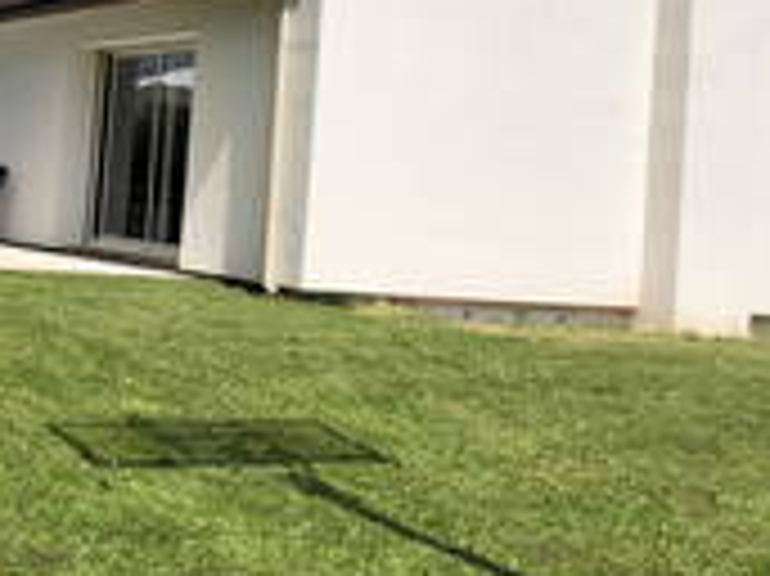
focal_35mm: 59
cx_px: 50
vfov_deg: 24.4
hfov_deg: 30.9
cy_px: 122
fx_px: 1311
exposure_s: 1/3003
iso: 25
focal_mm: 4
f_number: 1.8
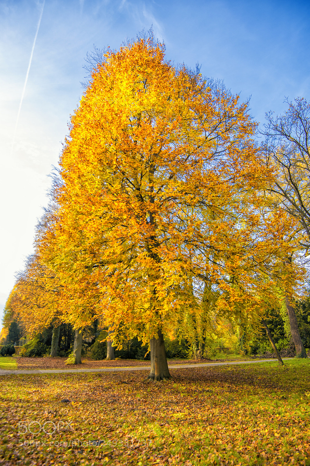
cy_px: 233
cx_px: 155
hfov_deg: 73.8
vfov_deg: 96.7
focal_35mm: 16
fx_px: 207
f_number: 4
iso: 320
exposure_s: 1/400
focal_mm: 16
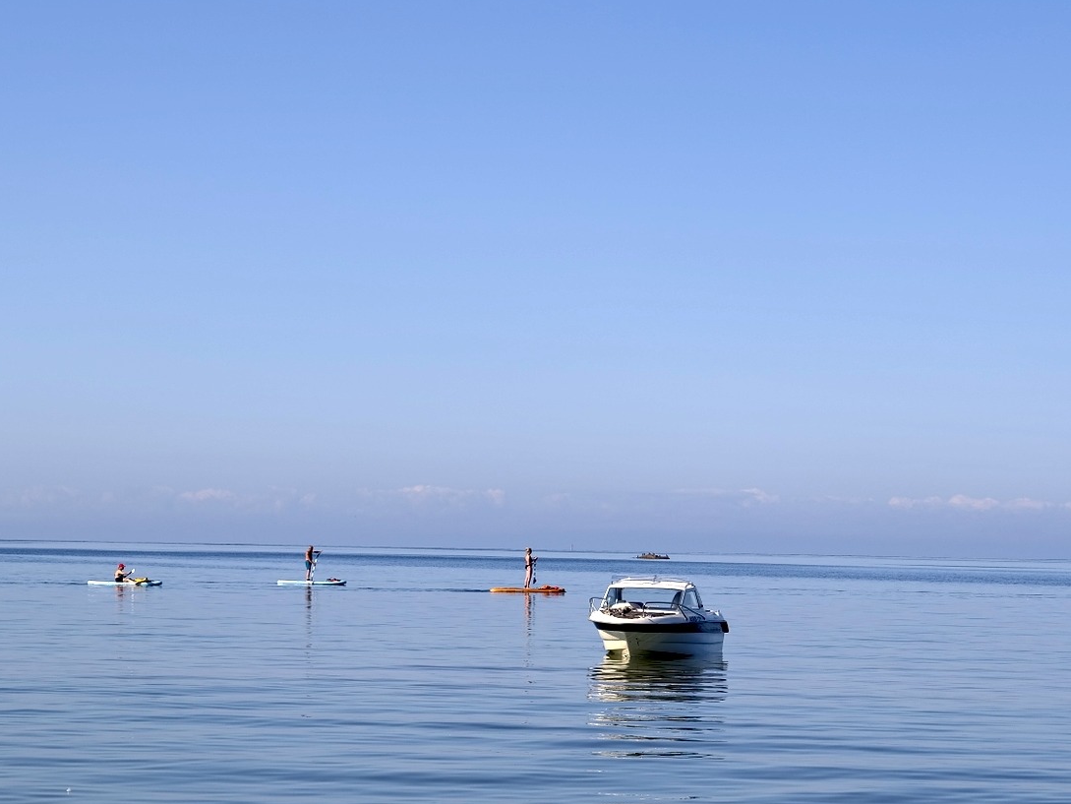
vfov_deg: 14.6
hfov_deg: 19.4
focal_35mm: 101
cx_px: 332
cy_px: 656
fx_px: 3125
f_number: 5.6
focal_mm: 70
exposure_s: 1/600
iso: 100
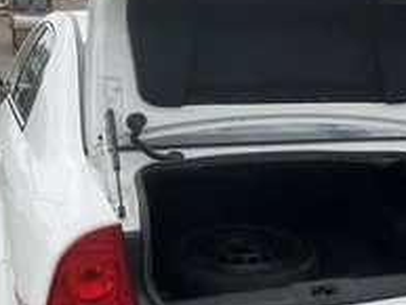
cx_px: 299
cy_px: 185
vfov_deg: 24.4
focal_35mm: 60
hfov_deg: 31.7
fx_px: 704
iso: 25
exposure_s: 1/842
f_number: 1.8
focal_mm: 3
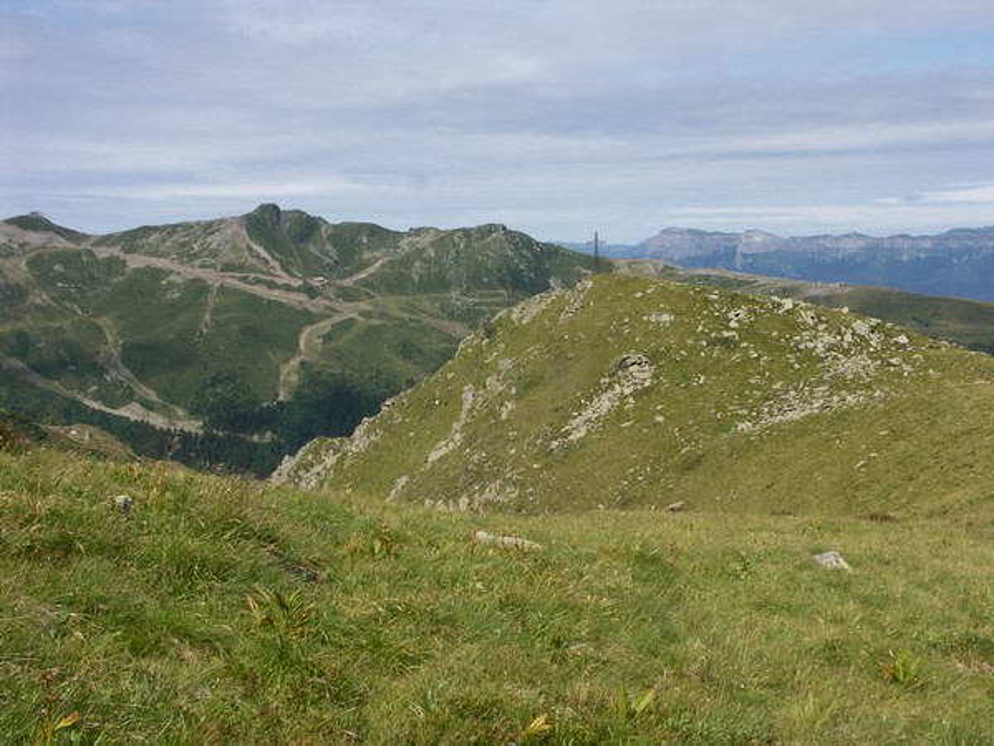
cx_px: 497
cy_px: 373
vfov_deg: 32.9
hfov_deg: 42.9
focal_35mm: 44
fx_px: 1263
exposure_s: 1/320
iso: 64
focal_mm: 11.38
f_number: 8
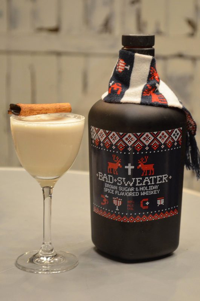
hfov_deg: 16.5
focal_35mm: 82
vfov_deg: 24.7
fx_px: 690
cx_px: 100
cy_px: 150
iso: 1800
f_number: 5.6
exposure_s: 1/30
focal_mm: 55
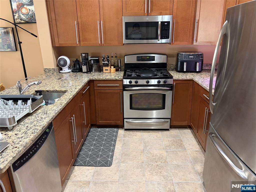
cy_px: 96
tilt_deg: -17.9
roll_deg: +1.0
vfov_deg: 53.1
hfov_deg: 67.3
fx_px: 192
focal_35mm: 26
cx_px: 128
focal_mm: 5.96
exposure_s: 1/60
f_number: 1.6
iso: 500
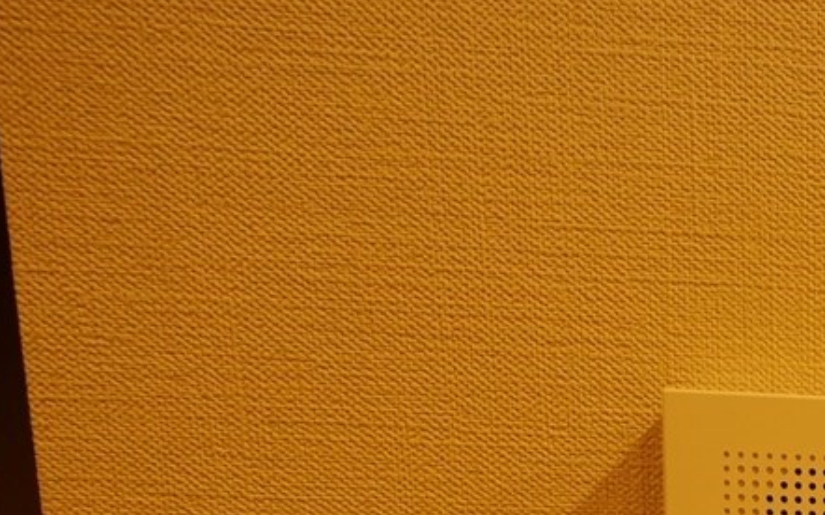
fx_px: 967
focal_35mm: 43
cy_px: 683
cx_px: 1049
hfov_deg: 34.3
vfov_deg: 25.4
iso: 800
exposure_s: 1/60
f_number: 4
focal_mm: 7
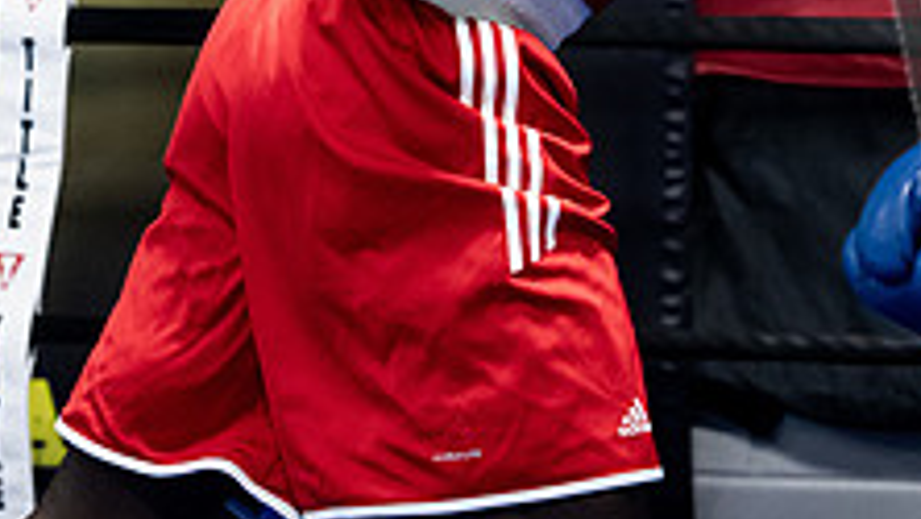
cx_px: 773
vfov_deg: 5.6
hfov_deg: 9.9
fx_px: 5276
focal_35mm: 216
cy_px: -205
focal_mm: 70
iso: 10000
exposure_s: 1/1000
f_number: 2.8
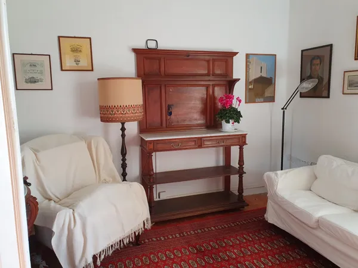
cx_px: 179
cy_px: 134
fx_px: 269
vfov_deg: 53.1
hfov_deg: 67.3
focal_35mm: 26
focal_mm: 4.32
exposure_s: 1/100
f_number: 2.4
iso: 200
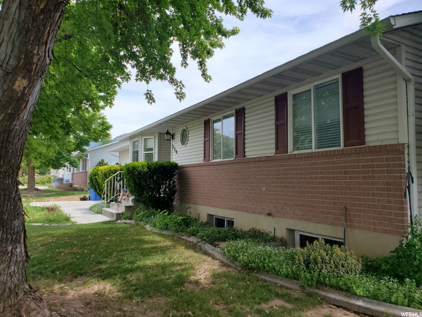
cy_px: 158
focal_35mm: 26
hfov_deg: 67.3
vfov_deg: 53.1
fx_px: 317
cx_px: 211
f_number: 2.4
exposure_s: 1/1120
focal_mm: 4.3
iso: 50
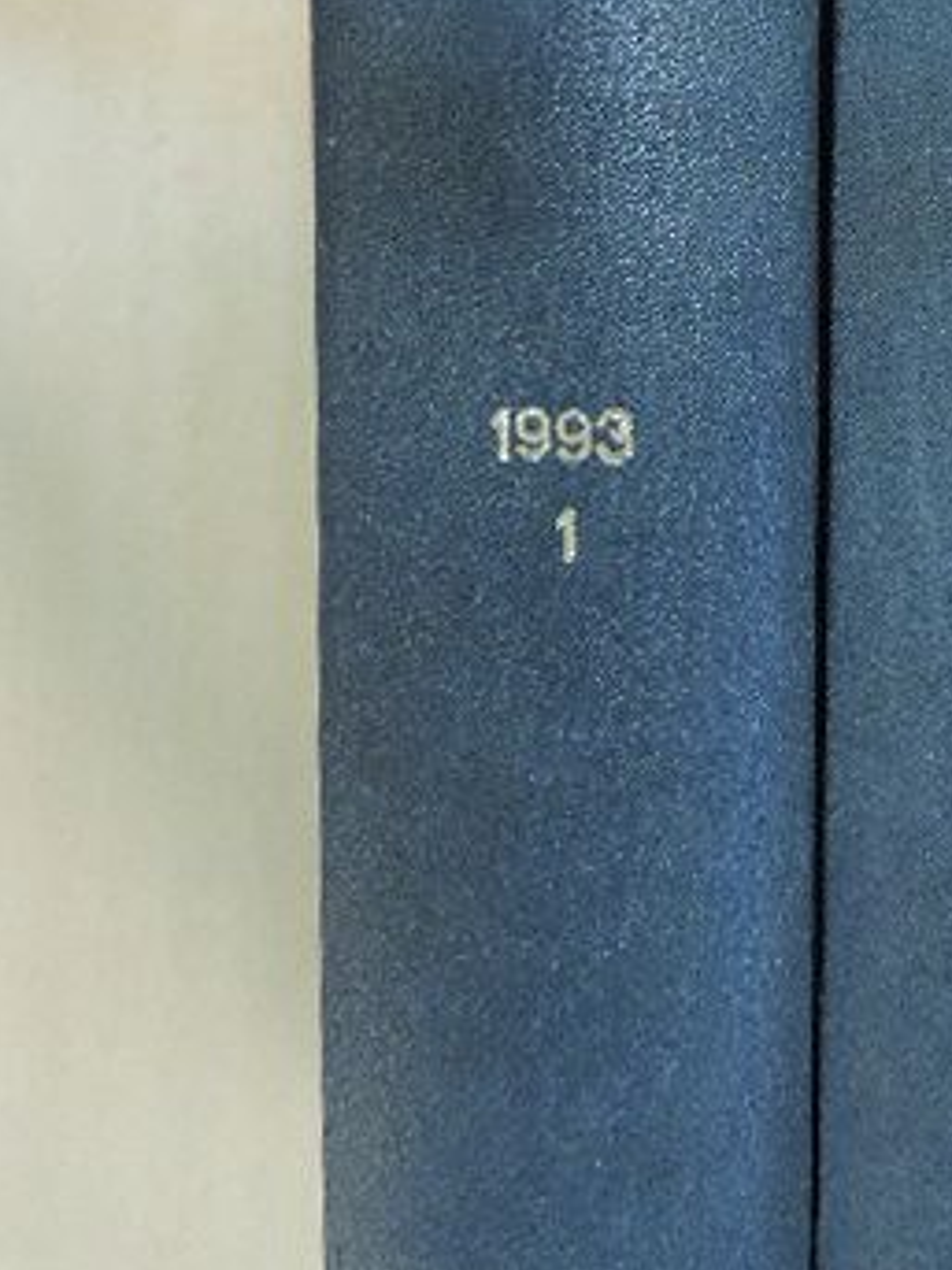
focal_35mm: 56
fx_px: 2055
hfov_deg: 25.5
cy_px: 218
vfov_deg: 33.2
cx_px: 800
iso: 1600
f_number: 3.1
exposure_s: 1/60
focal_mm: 5.3
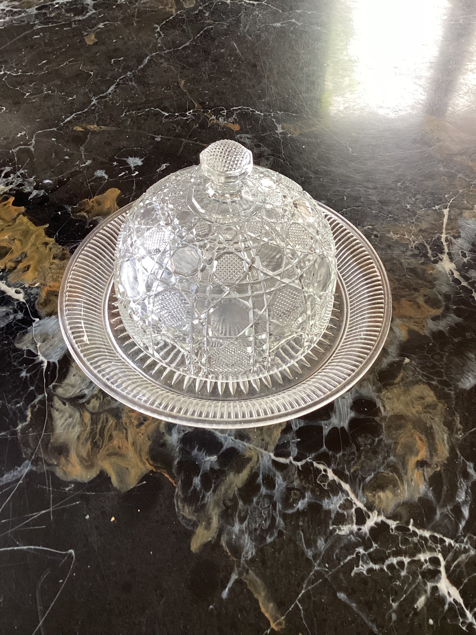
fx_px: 568
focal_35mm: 31
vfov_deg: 58.4
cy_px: 318
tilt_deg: -50.9
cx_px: 238
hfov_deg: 45.4
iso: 125
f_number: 2.4
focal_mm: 3.3
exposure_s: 1/60
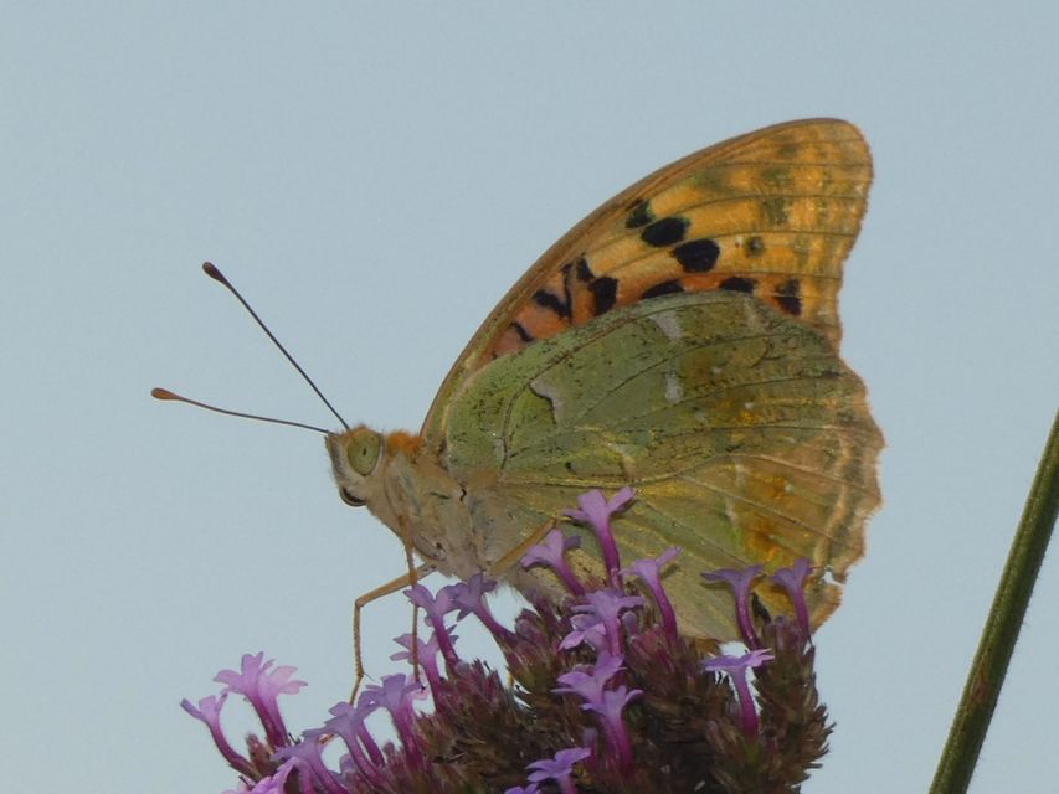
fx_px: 11749
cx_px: 530
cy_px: 397
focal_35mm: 384
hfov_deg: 5.2
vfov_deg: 3.9
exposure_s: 1/250
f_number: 5.6
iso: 80
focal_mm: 68.8
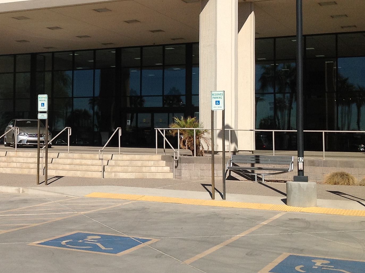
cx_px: 68
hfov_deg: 28.7
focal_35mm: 66
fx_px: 695
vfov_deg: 22.1
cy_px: 96
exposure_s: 1/3367
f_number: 2.4
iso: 80
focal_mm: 4.28
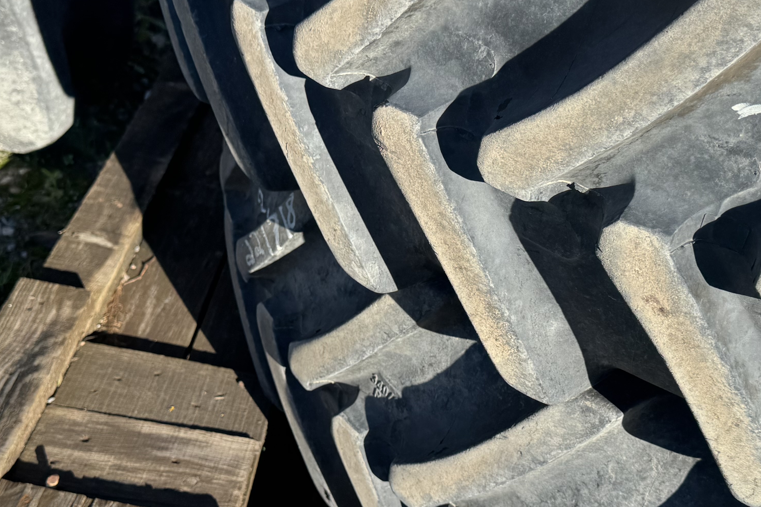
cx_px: 397
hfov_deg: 41.1
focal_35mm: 48
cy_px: 288
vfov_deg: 28.0
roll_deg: -10.9
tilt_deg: -40.6
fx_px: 1015
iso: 80
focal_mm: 6.76
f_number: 1.78
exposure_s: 1/1767
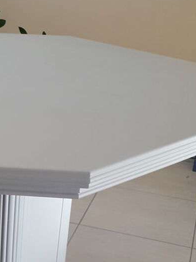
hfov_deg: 20.4
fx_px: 521
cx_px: -15
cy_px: 223
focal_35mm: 69
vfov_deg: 27.4
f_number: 1.9
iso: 50
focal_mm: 3.6
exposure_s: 1/50
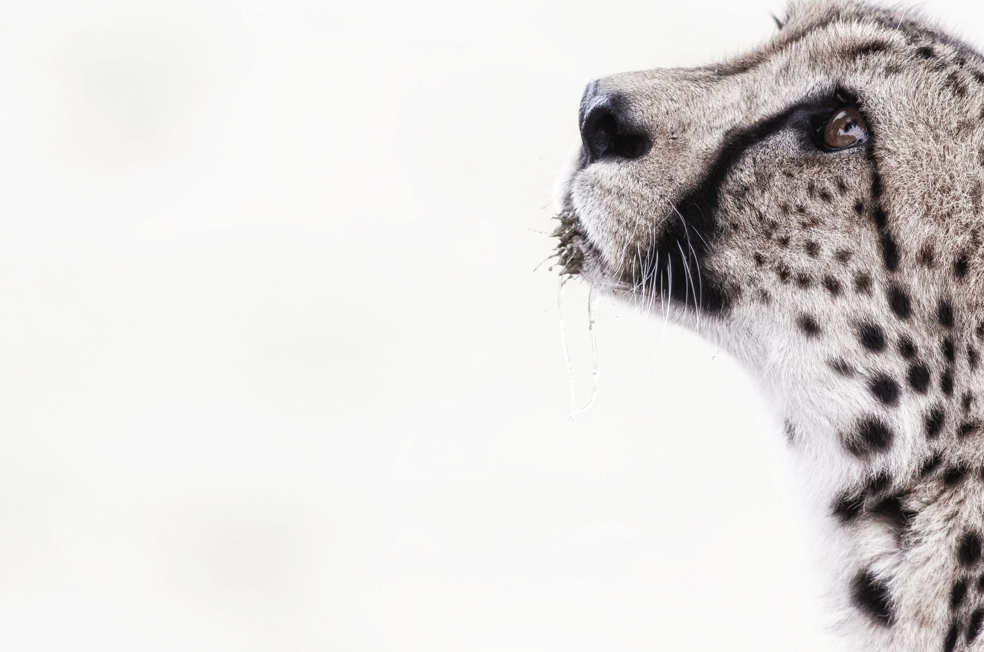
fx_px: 17103
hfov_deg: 3.3
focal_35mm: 627
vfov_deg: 2.2
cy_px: 266
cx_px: 662
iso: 500
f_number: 4
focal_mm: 300
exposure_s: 1/800
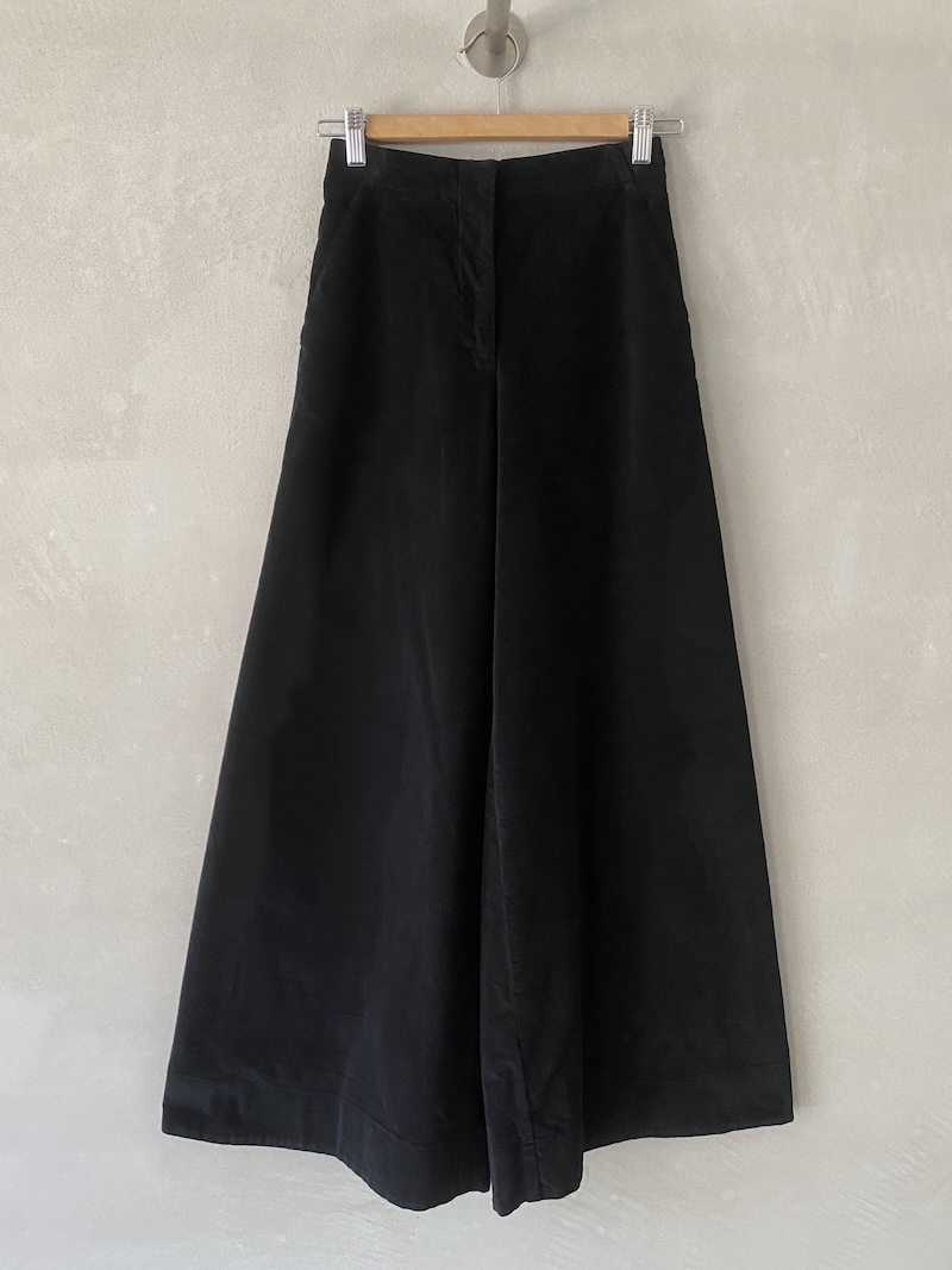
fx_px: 954
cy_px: 635
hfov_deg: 53.1
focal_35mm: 26
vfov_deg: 67.3
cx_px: 476
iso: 125
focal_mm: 4.25
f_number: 1.8
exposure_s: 1/90
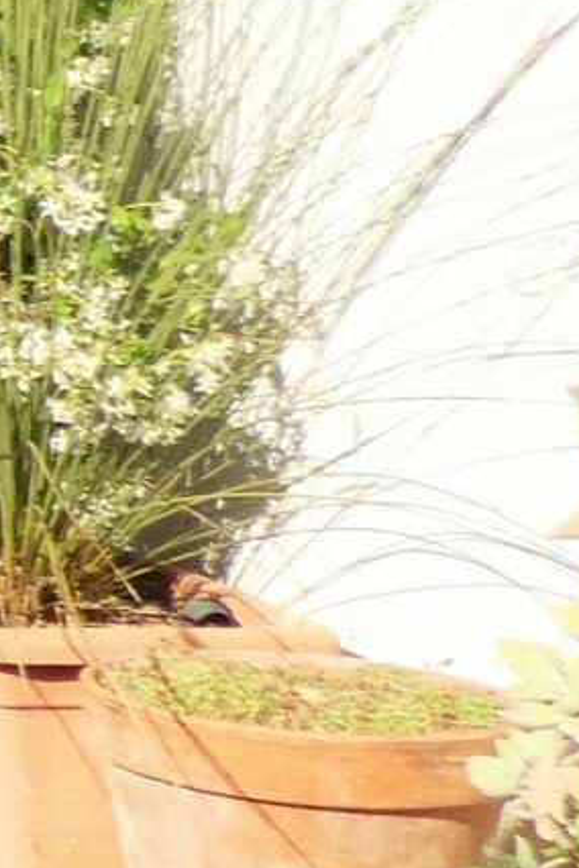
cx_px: -1551
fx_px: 3015
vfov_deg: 16.2
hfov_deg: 8.0
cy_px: 137
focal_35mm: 125
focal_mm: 3.6
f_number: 2.8
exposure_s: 1/1000
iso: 80
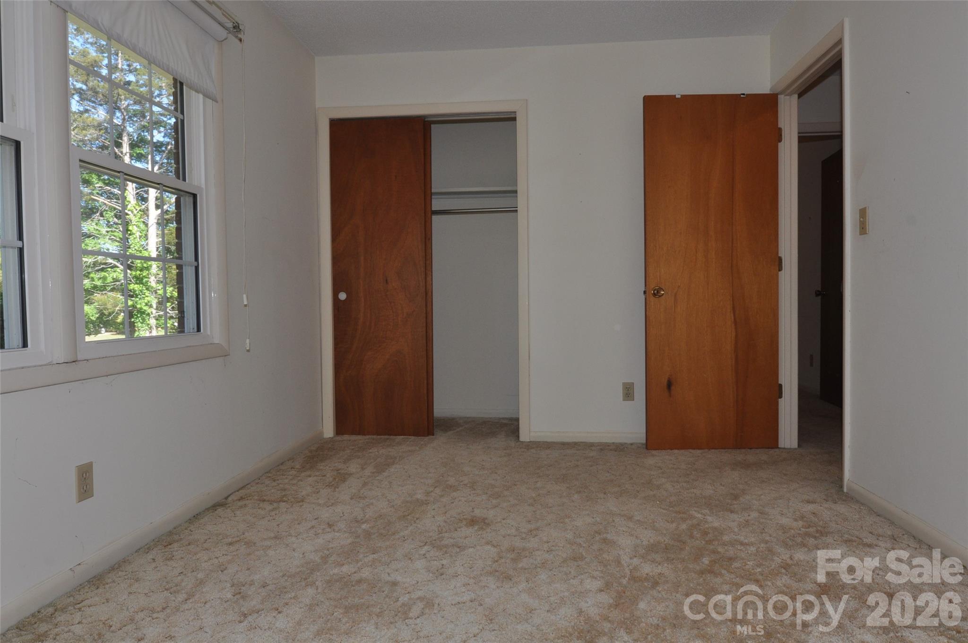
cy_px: 322
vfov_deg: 59.4
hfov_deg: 81.3
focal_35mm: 21
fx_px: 564
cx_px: 484
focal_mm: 14
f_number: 5
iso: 400
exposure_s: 1/60
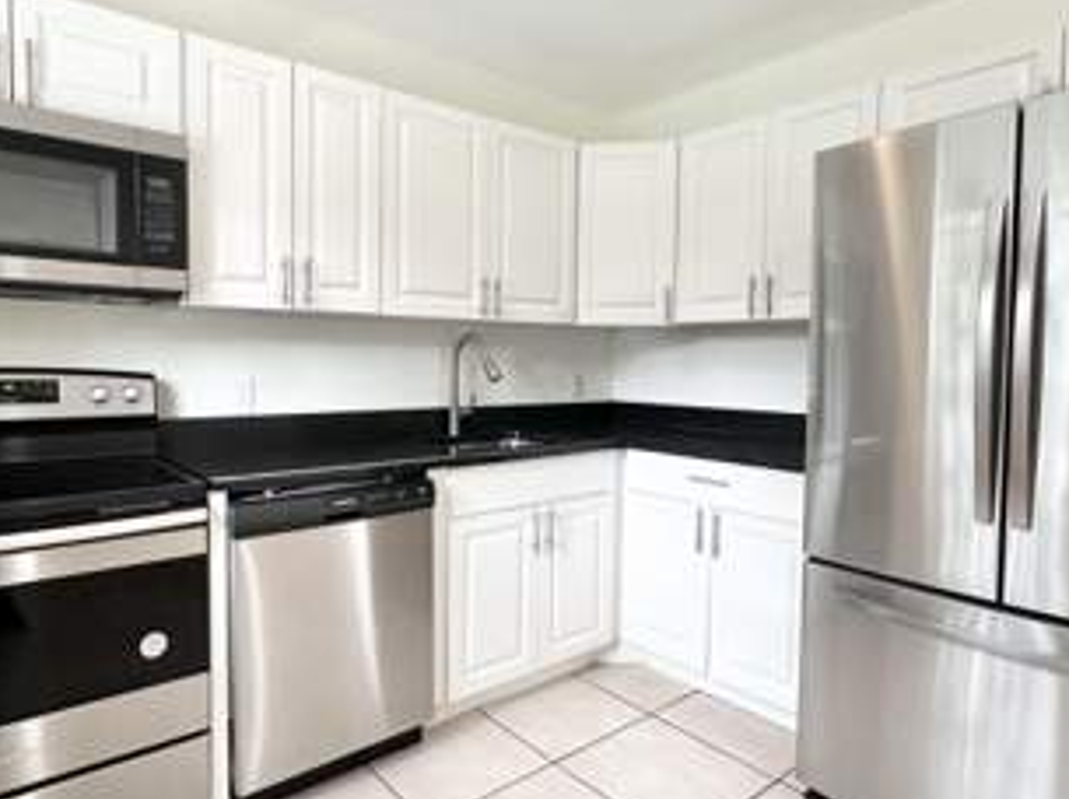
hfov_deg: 76.3
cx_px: 487
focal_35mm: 22
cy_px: 387
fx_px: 679
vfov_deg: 61.0
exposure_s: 1/60
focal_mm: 2.22
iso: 400
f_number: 2.2
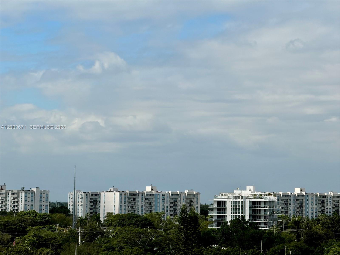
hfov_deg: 16.4
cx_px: 170
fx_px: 1179
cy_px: 128
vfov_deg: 12.3
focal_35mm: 120
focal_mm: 15.66
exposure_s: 1/2817
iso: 50
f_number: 2.8
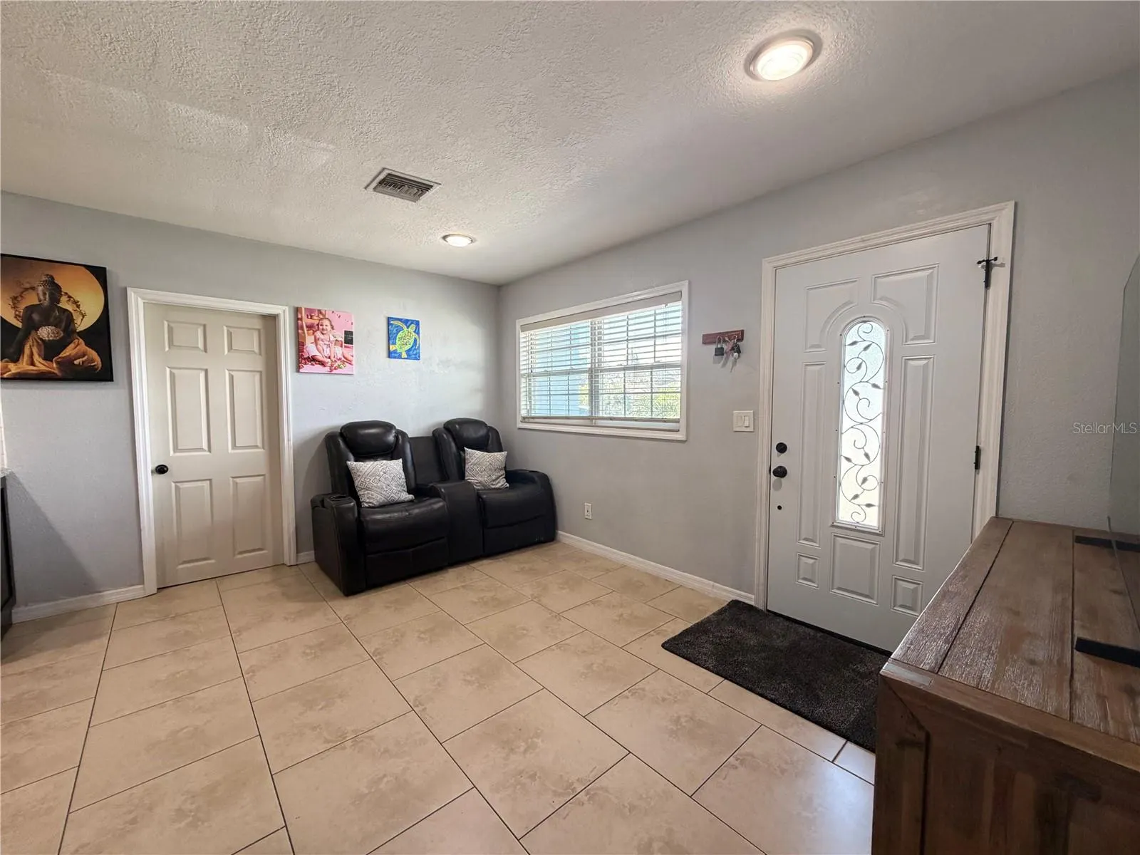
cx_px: 570
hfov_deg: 102.1
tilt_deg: -3.2
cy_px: 428
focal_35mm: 14
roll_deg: +0.8
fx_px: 461
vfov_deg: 85.7
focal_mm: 2.22
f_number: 2.2
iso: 320
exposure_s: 1/60
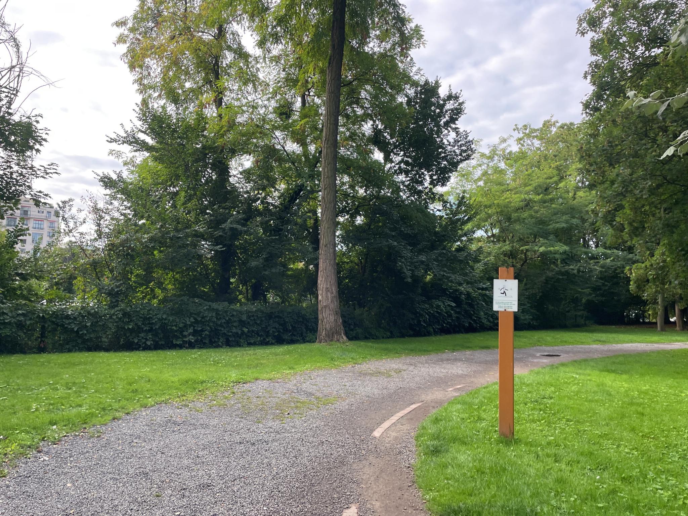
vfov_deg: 53.1
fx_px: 517
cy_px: 258
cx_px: 344
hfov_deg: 67.3
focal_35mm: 26
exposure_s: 1/428
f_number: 1.6
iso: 32
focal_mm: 4.2
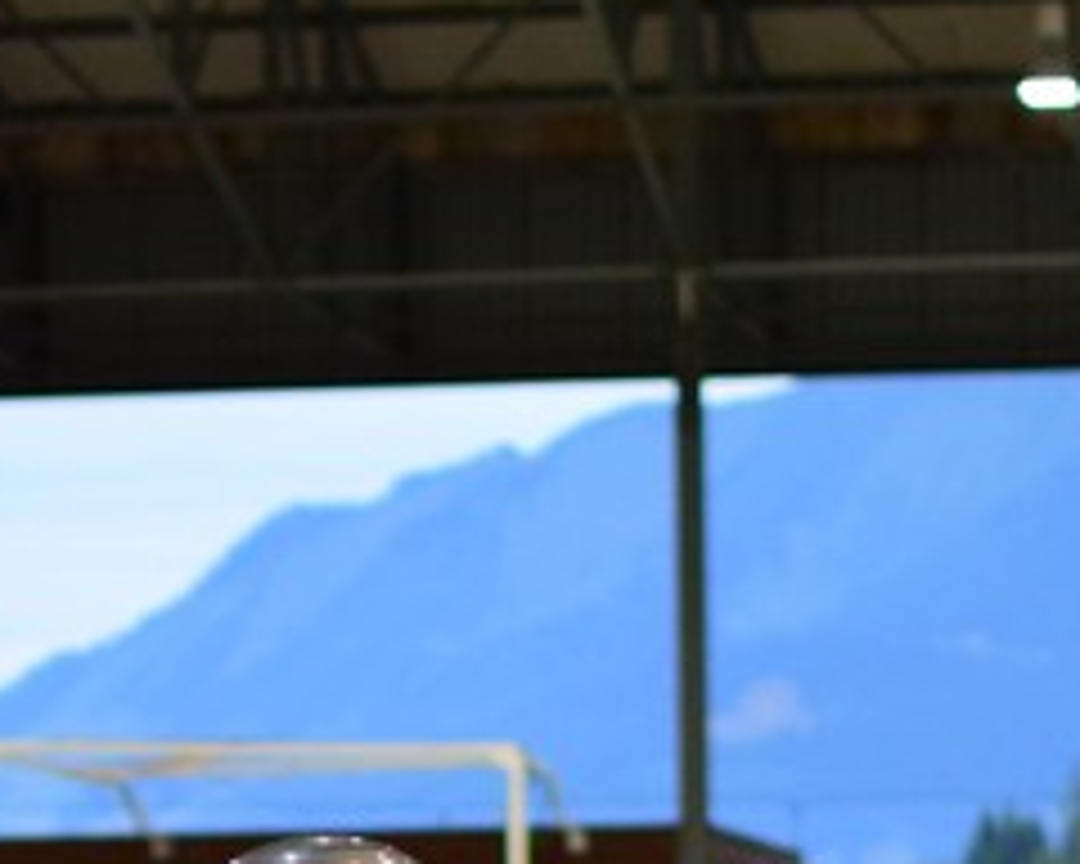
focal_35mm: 210
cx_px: 220
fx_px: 6712
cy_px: 1262
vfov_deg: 7.3
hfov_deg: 9.2
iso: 1100
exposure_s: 1/400
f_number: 1.8
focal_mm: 35
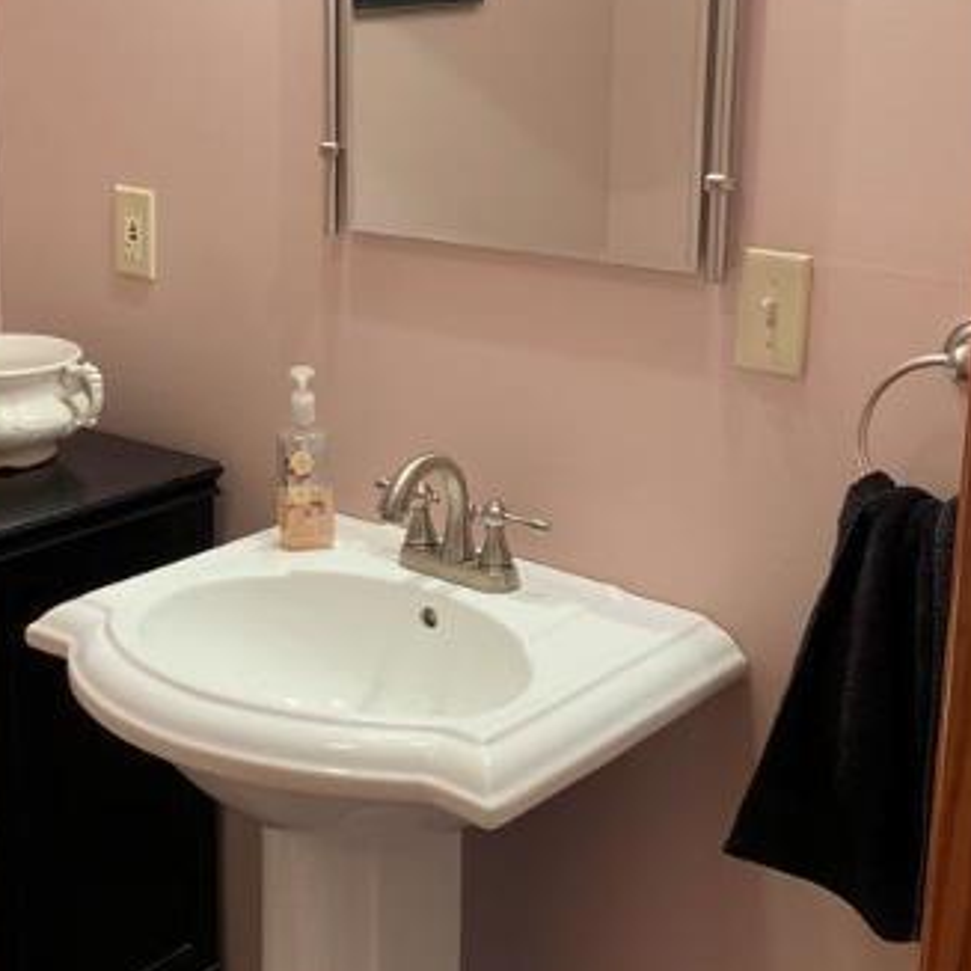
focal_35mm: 54
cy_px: 339
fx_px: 1714
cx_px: 386
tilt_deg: -12.2
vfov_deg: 31.4
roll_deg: -1.4
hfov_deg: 31.5
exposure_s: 1/60
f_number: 1.8
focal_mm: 4.25
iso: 64
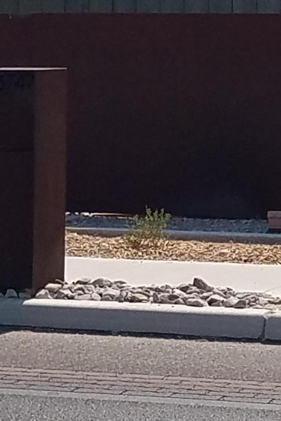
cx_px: 432
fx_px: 1101
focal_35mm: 94
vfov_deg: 20.2
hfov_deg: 13.6
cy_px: -98
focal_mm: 4.2
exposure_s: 1/2888
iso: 40
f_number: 1.7
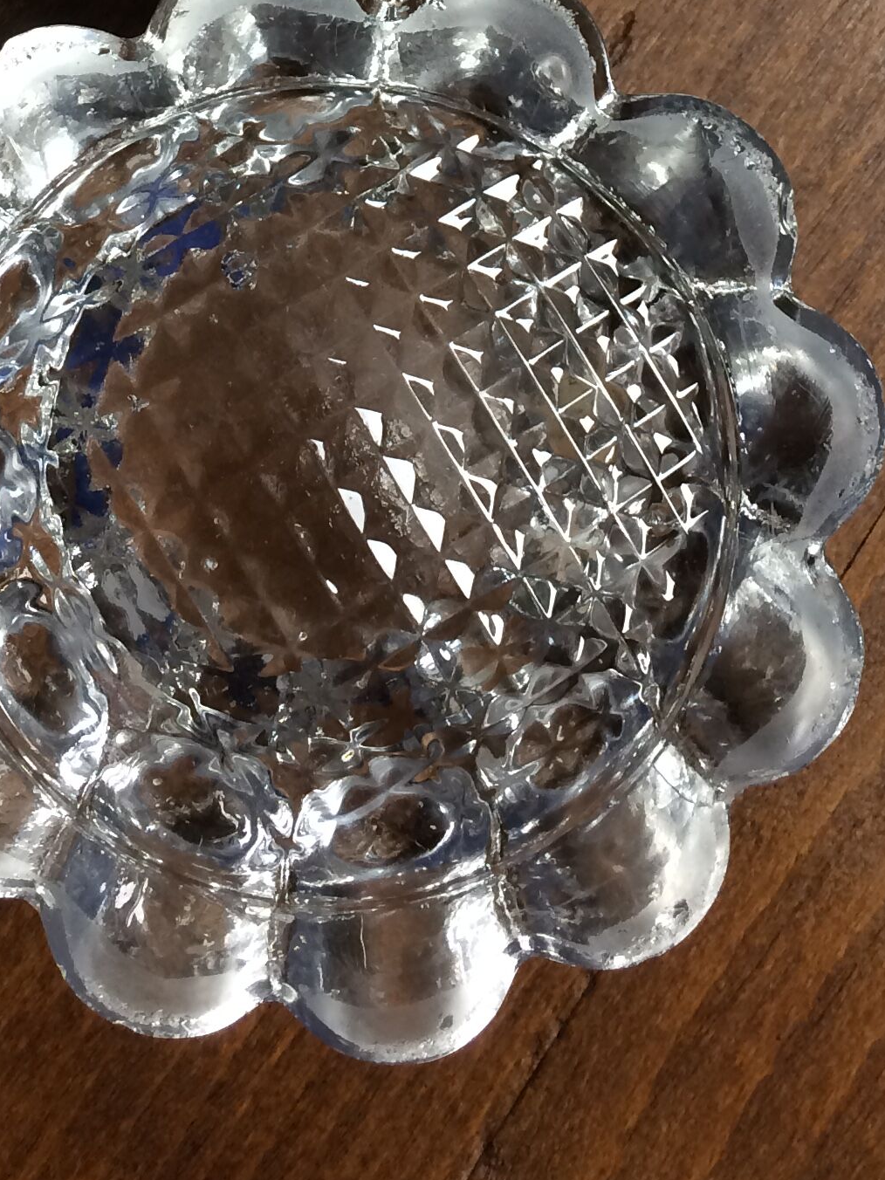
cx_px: 338
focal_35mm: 70
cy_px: -156
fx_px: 2386
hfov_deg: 21.0
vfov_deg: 25.5
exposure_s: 1/33
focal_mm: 4.15
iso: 100
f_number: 2.2
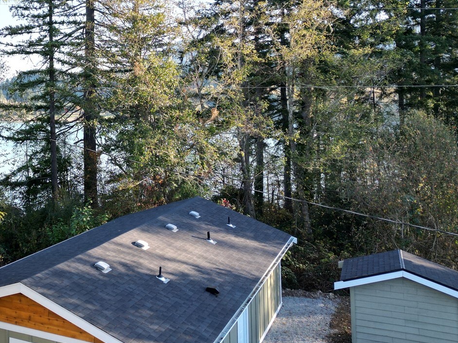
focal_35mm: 41
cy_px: 94
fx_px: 542
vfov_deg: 34.5
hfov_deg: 43.2
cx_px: 77
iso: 100
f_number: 1.7
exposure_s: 1/500
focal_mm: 6.72
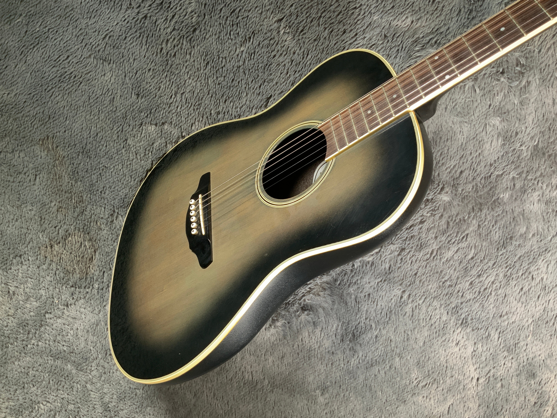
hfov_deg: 61.7
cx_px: 278
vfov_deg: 48.2
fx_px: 467
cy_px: 209
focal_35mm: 29
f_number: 1.8
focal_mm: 3
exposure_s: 1/52
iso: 64
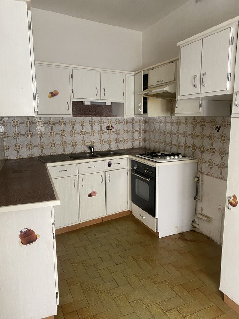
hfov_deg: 53.1
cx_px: 120
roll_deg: +1.8
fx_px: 239
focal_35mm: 26
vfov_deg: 67.3
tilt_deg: -8.5
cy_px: 160
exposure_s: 1/60
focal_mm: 4.25
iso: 400
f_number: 1.8
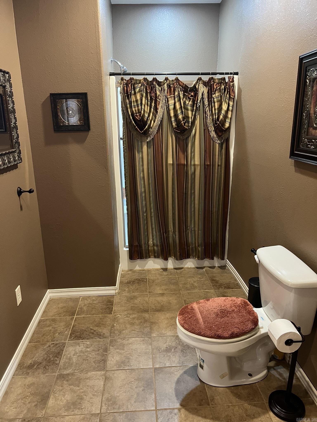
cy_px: 211
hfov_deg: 53.1
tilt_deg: -17.0
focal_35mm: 26
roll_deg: +2.0
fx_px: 317
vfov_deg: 67.3
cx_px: 158
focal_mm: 5.7
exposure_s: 1/40
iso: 500
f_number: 1.5
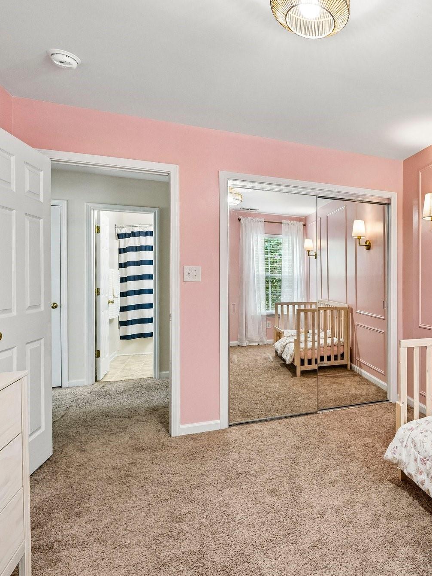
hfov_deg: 54.8
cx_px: 371
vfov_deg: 76.4
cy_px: 286
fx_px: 366
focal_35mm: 22
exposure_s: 1/15
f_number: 8
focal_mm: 15
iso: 400
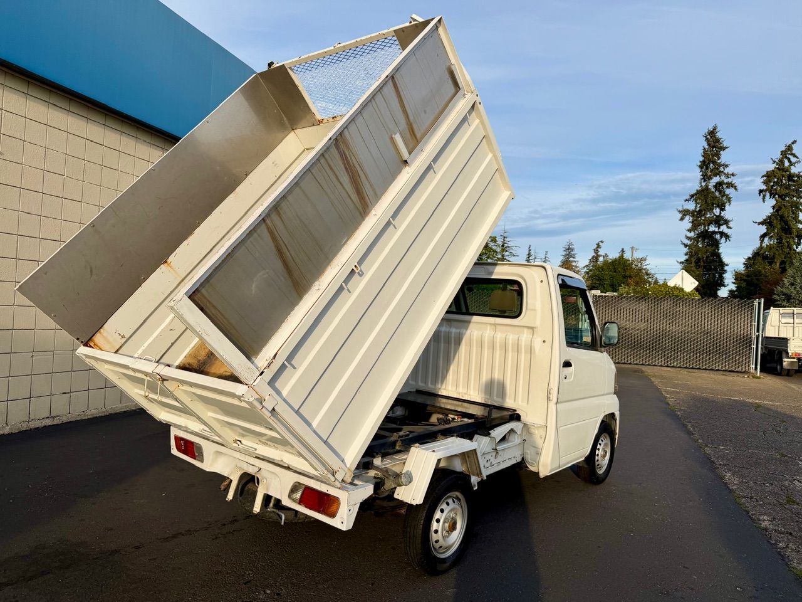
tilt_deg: -0.4
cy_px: 301
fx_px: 556
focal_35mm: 24
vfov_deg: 56.8
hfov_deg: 71.6
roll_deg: -3.5
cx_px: 401
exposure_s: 1/3425
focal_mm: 6.76
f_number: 1.78
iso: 80
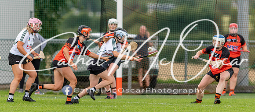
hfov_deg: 4.2
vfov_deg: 1.8
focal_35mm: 544
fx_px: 3504
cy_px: 71
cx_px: 120
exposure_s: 1/1000
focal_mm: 300
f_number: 2.8
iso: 200
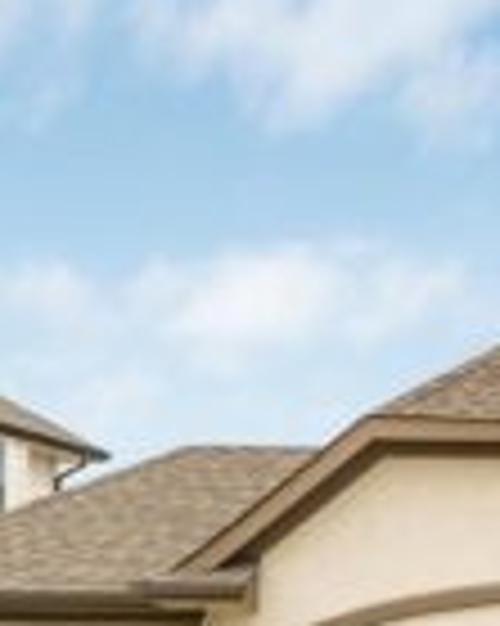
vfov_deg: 13.5
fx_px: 2593
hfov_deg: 10.3
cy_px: 649
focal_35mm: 140
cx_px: 914
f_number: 8
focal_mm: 23
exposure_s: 1/640
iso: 200
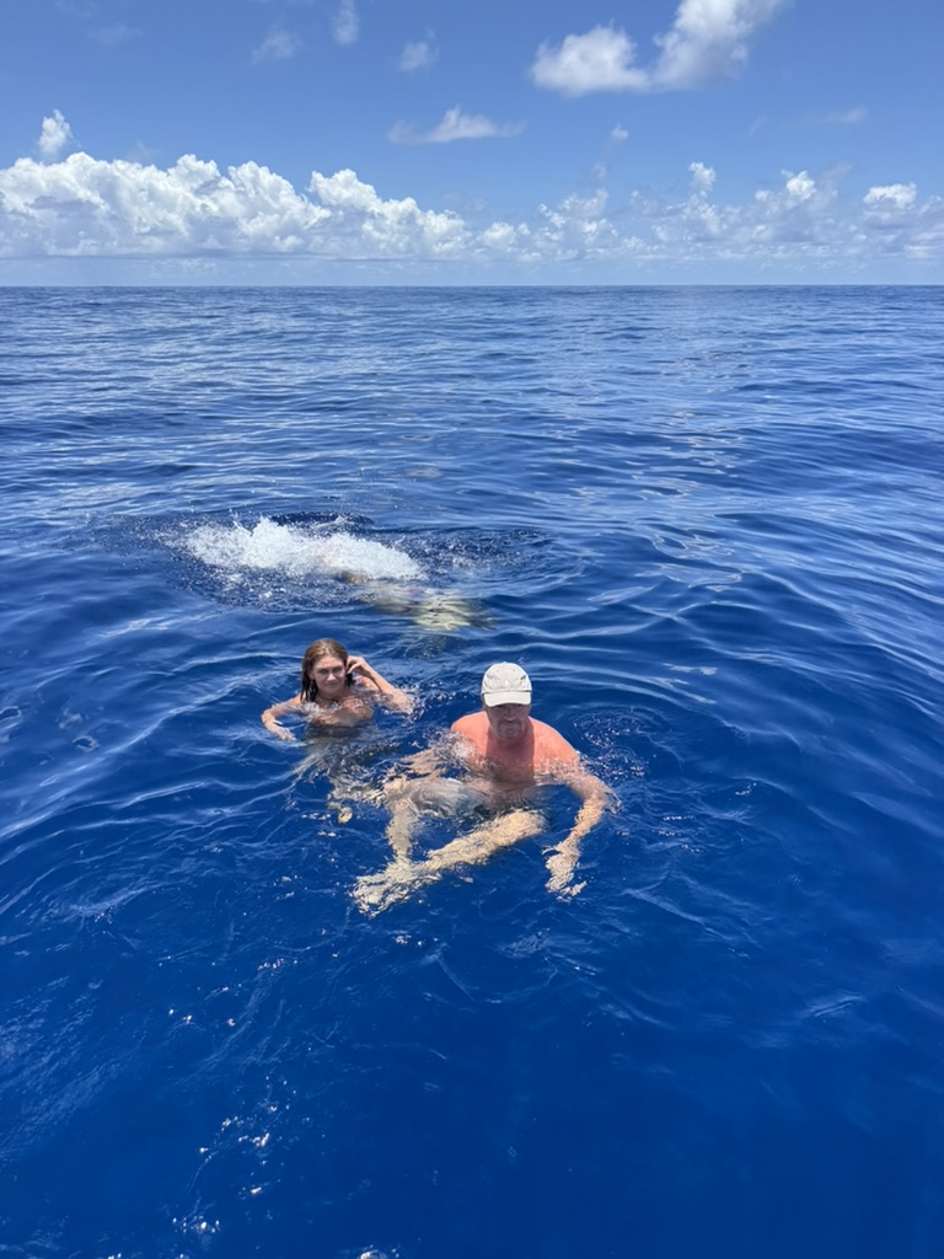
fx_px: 873
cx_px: 472
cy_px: 630
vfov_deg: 71.6
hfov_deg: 56.8
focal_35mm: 24
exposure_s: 1/3802
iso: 80
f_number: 1.78
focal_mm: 6.76
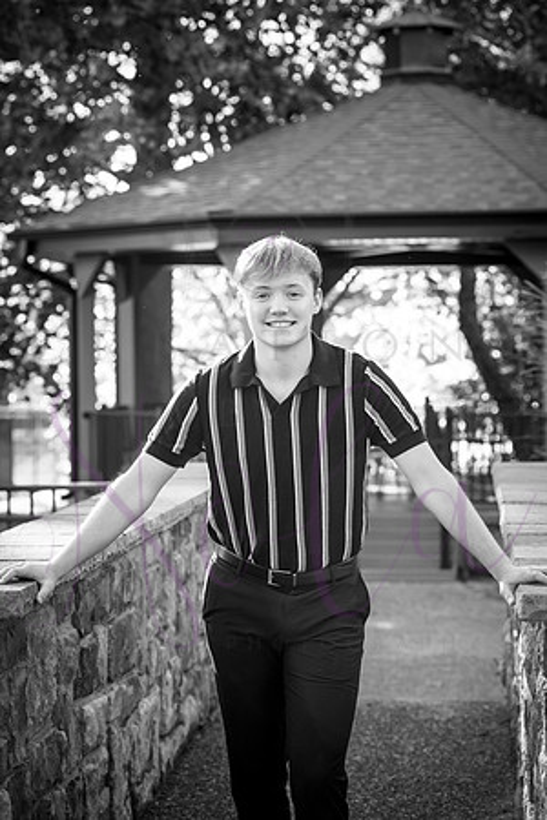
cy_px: 410
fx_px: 2279
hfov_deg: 13.7
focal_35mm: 100
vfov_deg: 20.4
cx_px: 274
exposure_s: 1/320
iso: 800
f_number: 5.6
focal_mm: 100
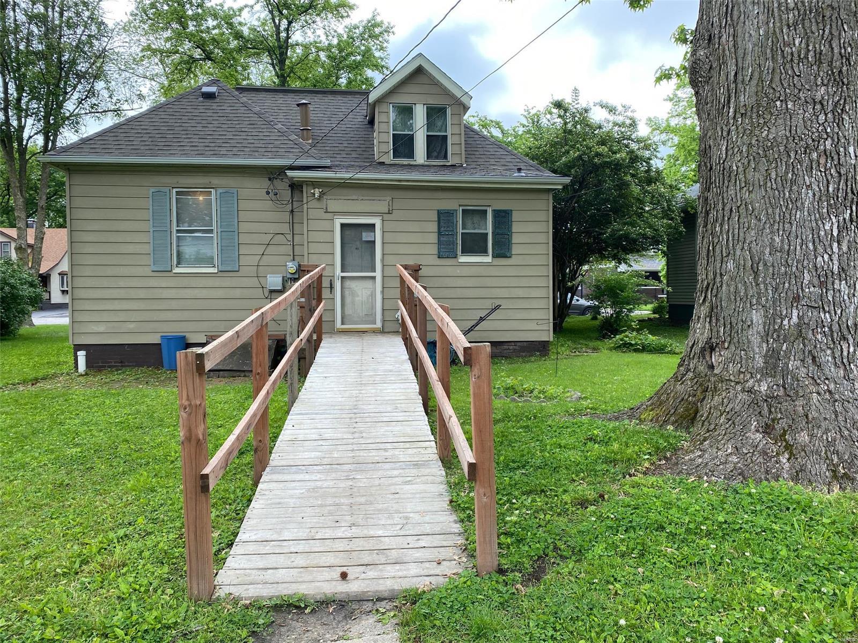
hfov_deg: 67.3
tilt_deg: -1.9
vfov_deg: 53.1
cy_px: 322
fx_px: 644
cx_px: 429
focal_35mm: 26
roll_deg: +0.0
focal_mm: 4.25
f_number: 1.8
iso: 32
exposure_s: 1/658
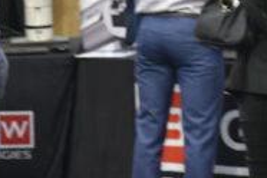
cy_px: 4
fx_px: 2047
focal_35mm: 276
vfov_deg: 5.0
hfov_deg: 7.5
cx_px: 99
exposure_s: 1/60
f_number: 3.5
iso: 800
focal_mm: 50
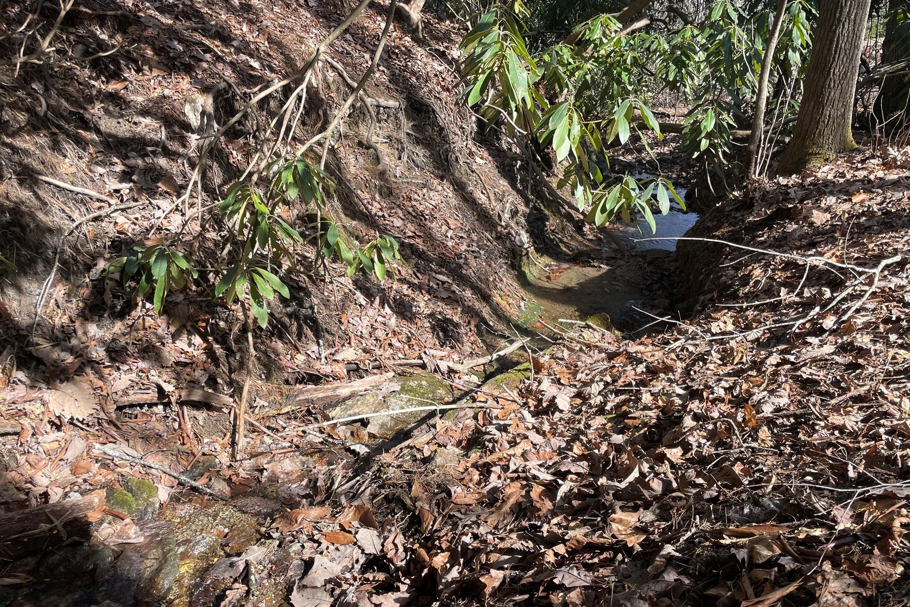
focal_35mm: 28
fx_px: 708
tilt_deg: -22.9
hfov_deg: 65.5
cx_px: 439
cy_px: 346
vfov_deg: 46.3
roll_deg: +2.3
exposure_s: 1/596
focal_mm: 4.2
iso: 32
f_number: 1.6
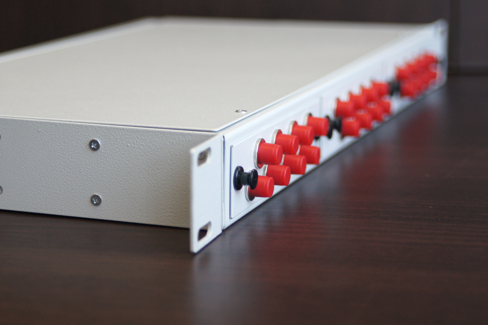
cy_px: 162
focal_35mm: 90
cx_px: 244
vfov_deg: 15.2
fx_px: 1219
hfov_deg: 22.6
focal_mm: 60
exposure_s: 1/100
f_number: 4.5
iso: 640
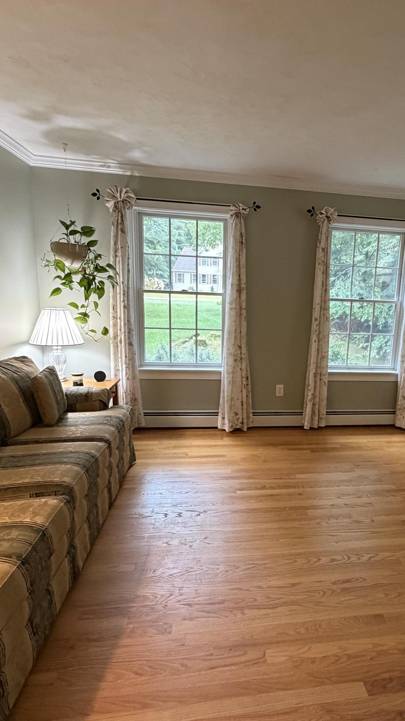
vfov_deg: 83.8
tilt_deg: -11.9
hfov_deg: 52.1
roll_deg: -2.4
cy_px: 369
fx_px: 401
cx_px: 283
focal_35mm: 21
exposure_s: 1/60
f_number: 2.2
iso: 500
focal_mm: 2.22
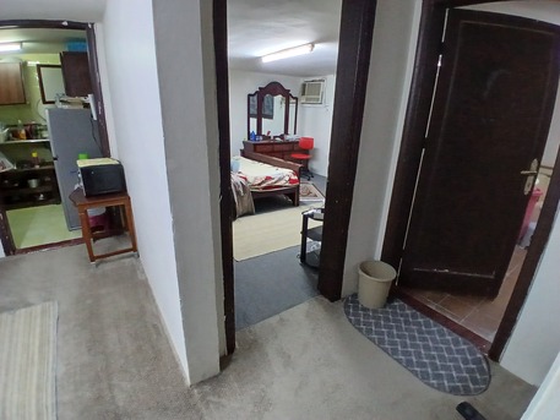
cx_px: 280
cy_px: 210
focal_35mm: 17
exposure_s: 1/30
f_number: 2.2
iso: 320
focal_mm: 1.4
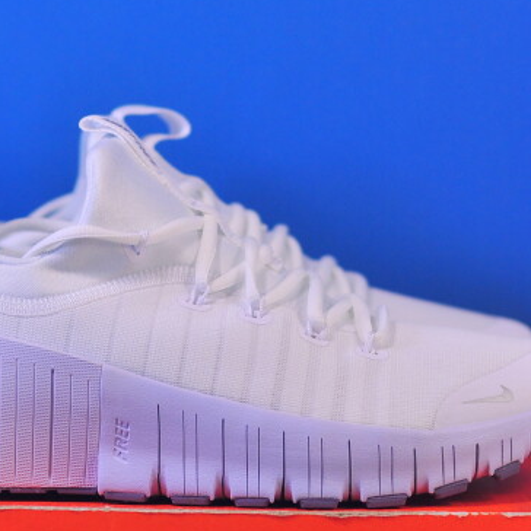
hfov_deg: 12.5
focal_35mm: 140
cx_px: 181
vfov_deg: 12.5
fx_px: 2430
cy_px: 190
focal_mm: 50
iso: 250
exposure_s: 1/320
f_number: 2.8
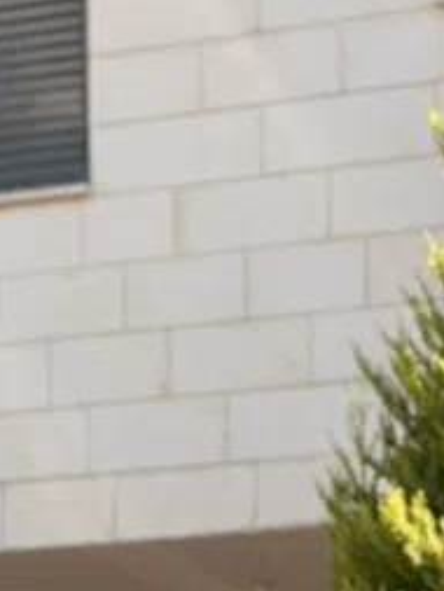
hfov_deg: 5.7
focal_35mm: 259
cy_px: 917
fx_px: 4426
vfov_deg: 7.5
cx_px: -40
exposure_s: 1/1377
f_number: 1.78
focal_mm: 6.76
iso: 80
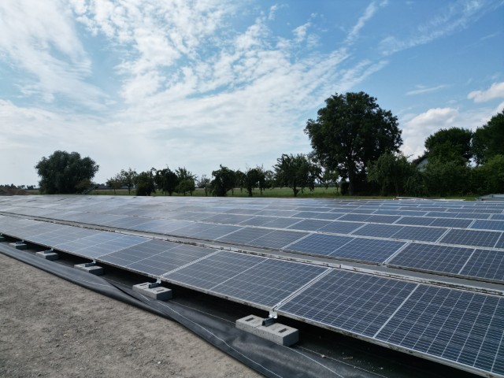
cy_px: 189
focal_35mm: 24
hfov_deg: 71.6
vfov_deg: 56.8
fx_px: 349
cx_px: 252
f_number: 1.7
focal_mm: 6.72
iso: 150
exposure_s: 1/5000
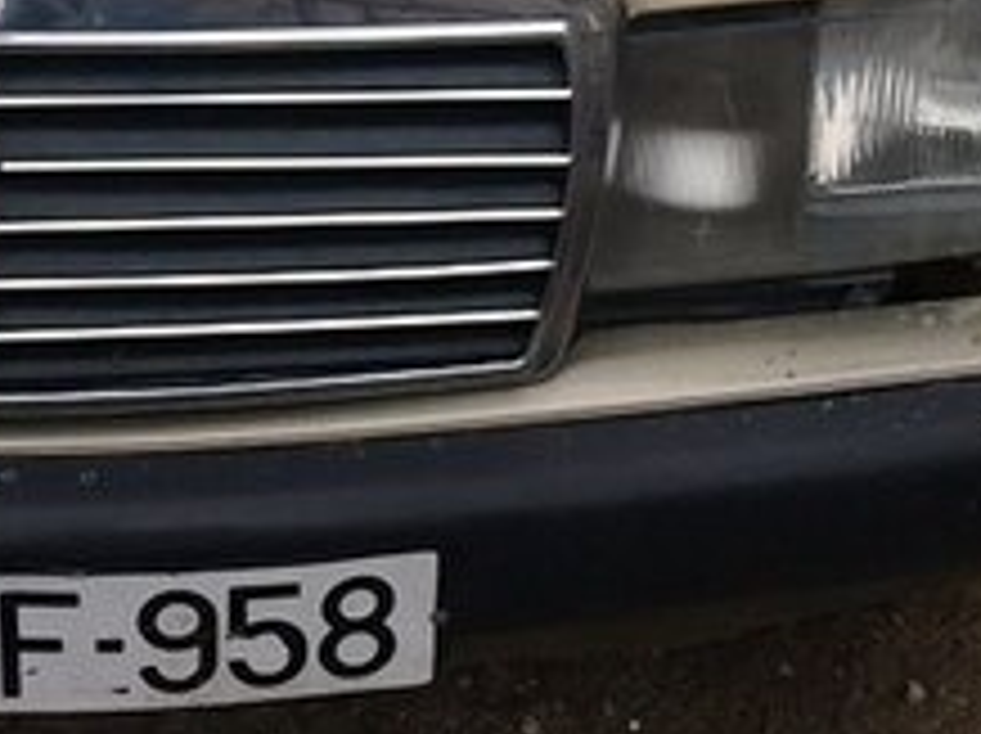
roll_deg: +0.6
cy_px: -259
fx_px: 2491
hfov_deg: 21.8
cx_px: 122
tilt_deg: -29.8
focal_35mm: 88
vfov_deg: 15.8
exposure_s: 1/100
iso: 64
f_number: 2.2
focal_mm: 4.15
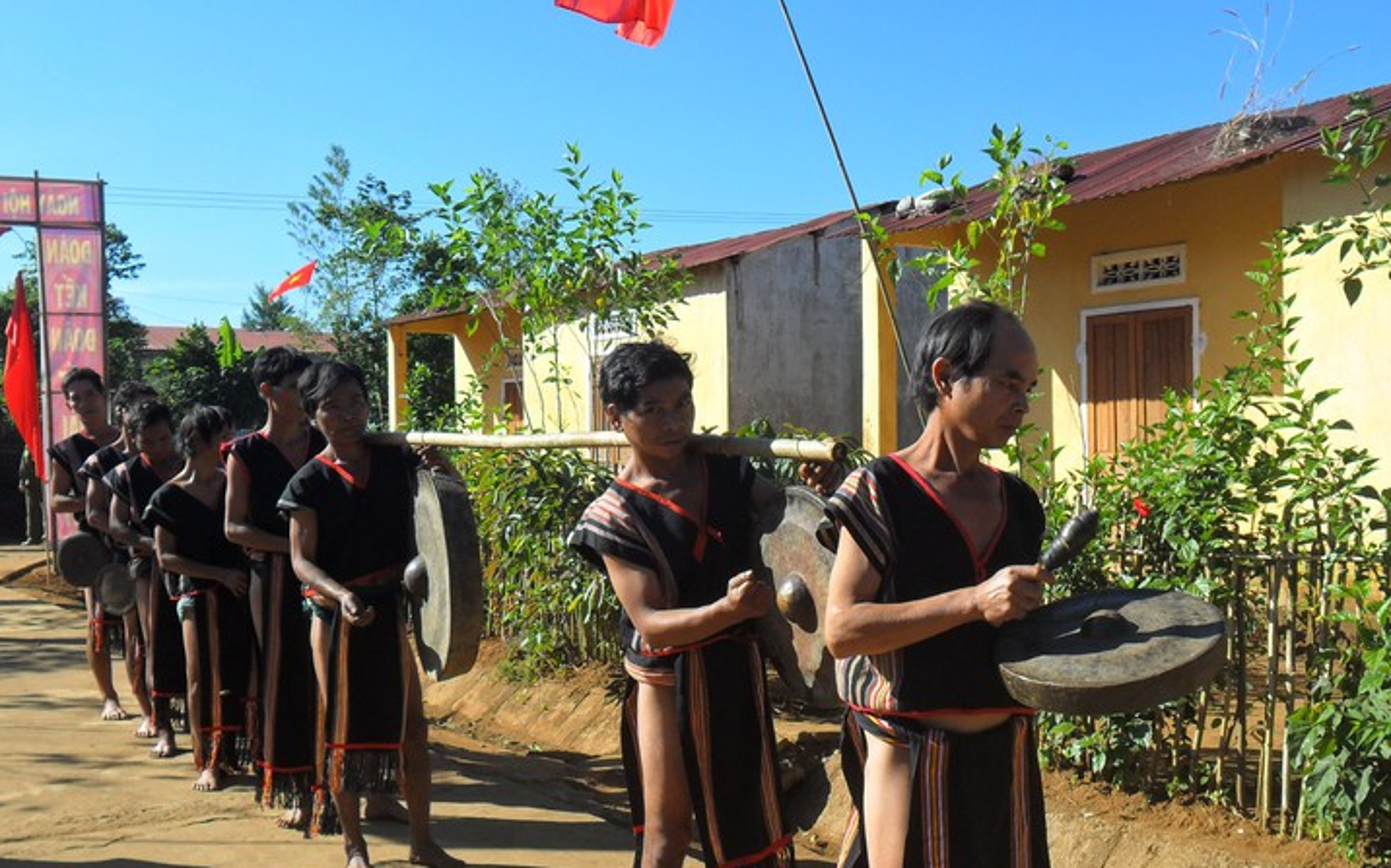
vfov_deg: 31.9
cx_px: 690
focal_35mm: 40
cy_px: 507
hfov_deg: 49.3
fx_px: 1516
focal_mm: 6.6
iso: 100
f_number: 4
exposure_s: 1/500
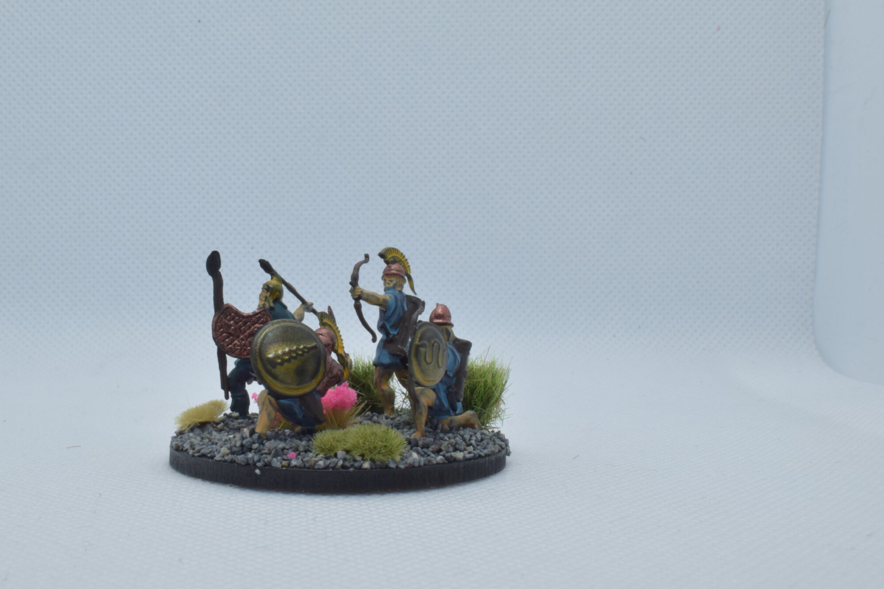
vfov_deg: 26.2
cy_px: 264
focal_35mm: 52
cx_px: 322
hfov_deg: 38.2
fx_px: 1268
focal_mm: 27
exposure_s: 1/60
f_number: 25
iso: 800
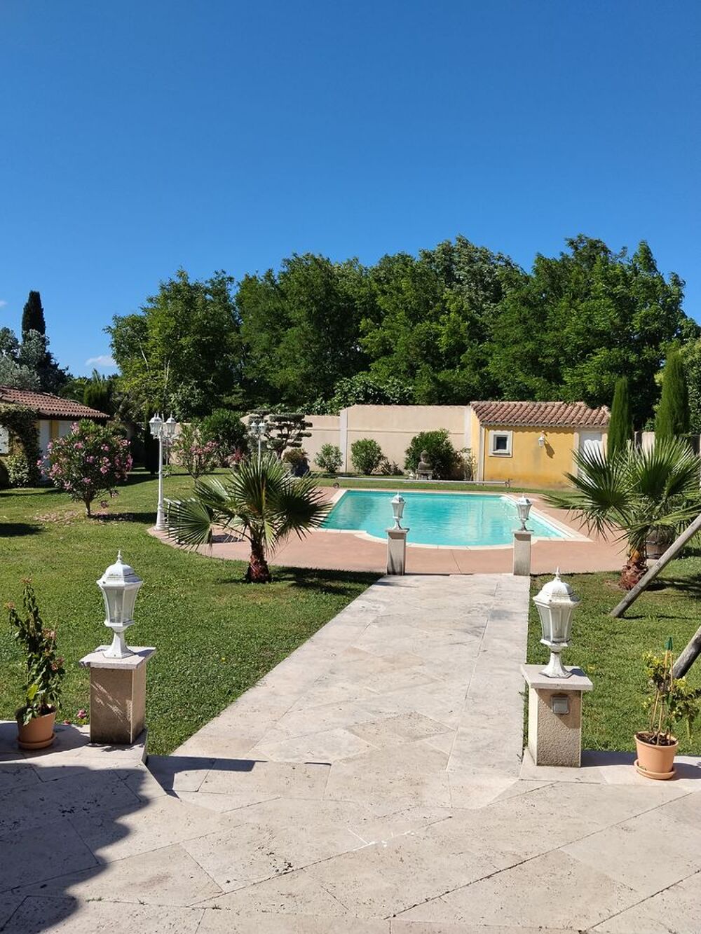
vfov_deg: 61.7
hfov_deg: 48.2
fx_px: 783
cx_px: 350
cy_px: 467
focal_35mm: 29
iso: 50
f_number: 1.8
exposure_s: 1/1600
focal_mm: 4.22
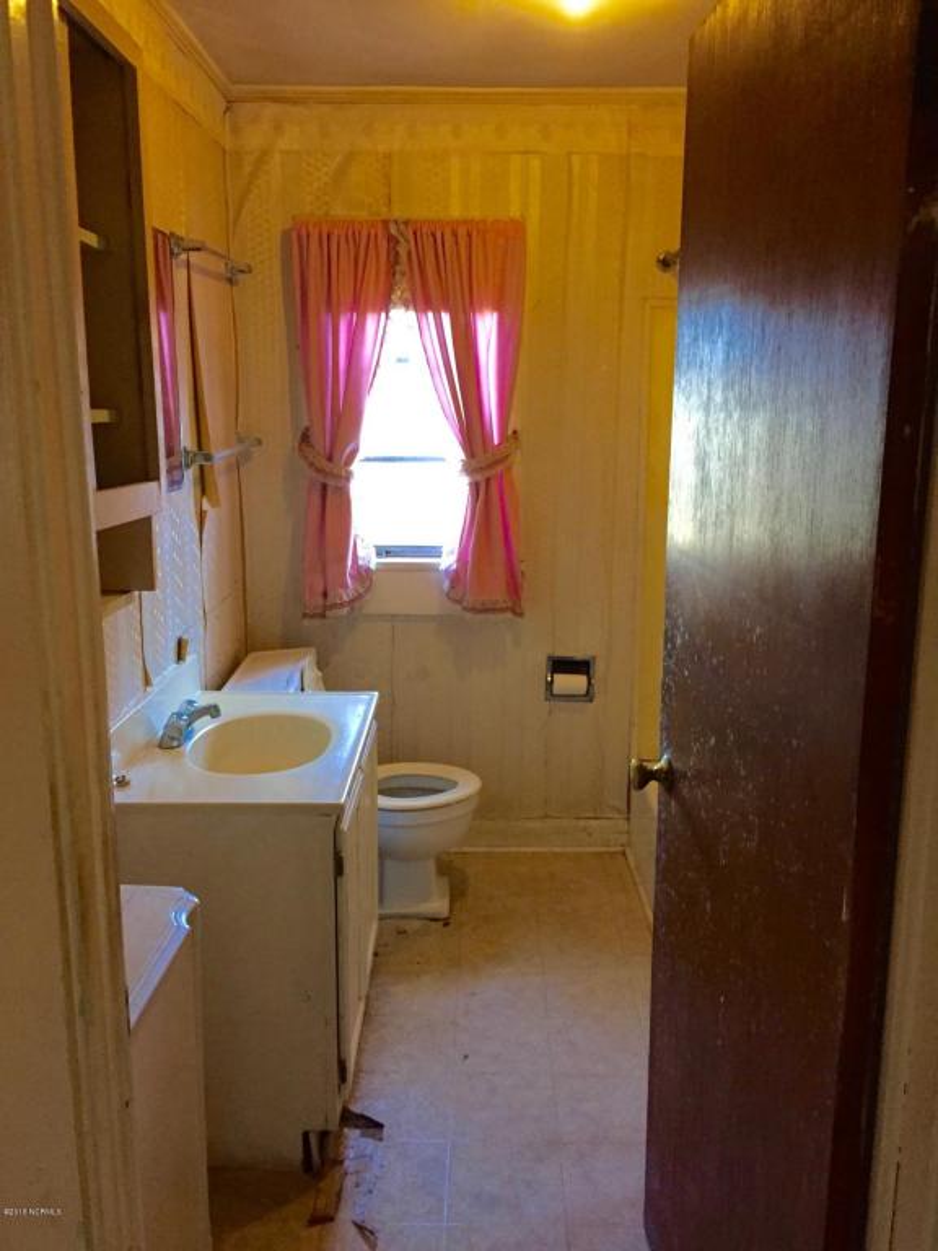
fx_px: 1048
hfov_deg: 48.2
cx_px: 469
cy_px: 626
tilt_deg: -11.0
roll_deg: -2.2
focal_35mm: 29
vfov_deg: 61.7
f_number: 2.2
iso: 250
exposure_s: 1/20
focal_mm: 4.15
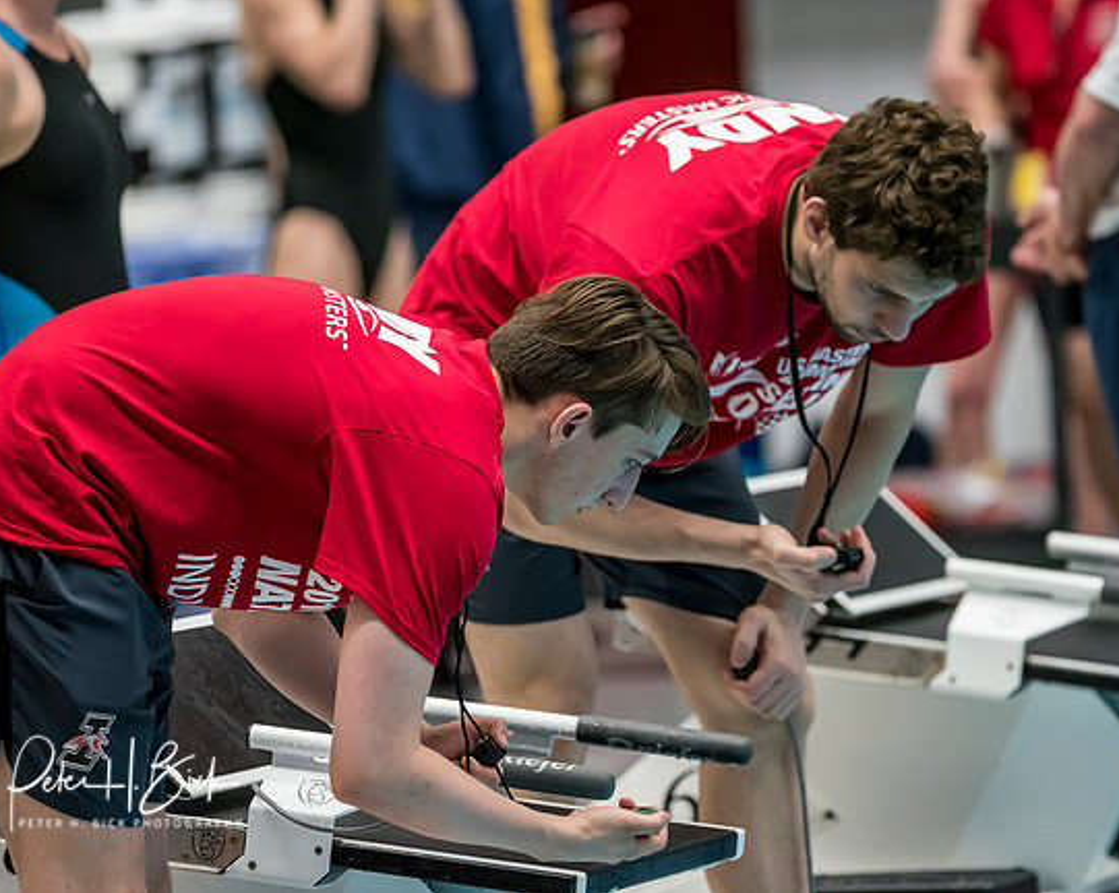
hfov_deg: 4.6
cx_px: 546
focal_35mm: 420
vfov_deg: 3.7
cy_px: 445
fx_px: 13900
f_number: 2.8
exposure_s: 1/1000
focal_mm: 200
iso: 3200
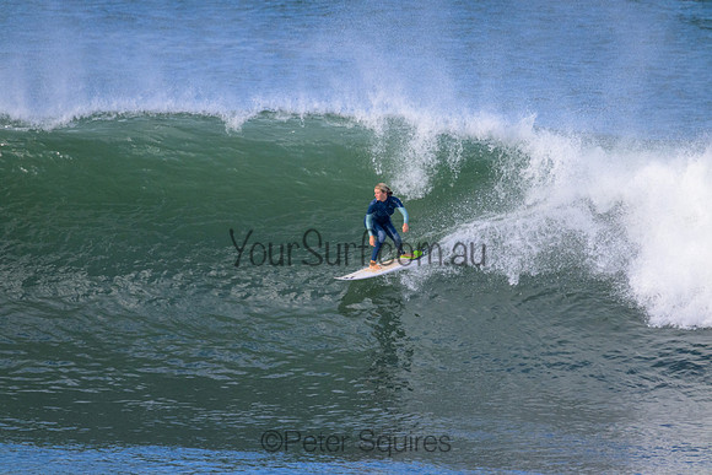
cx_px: 356
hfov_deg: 2.6
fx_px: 15825
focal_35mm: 800
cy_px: 238
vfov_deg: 1.7
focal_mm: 800
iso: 2200
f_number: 11
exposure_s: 1/2000
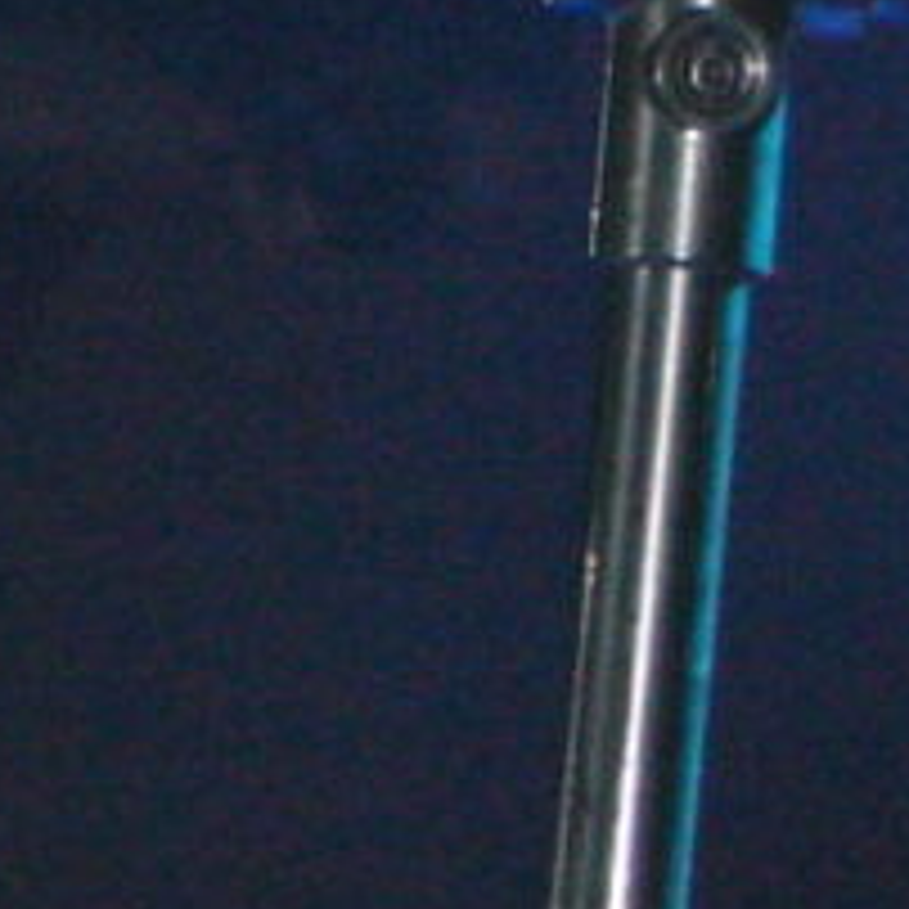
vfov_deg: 2.3
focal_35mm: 753
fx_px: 22371
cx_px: 2030
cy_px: -626
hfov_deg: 2.3
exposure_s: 1/30
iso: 400
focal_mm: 25
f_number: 4
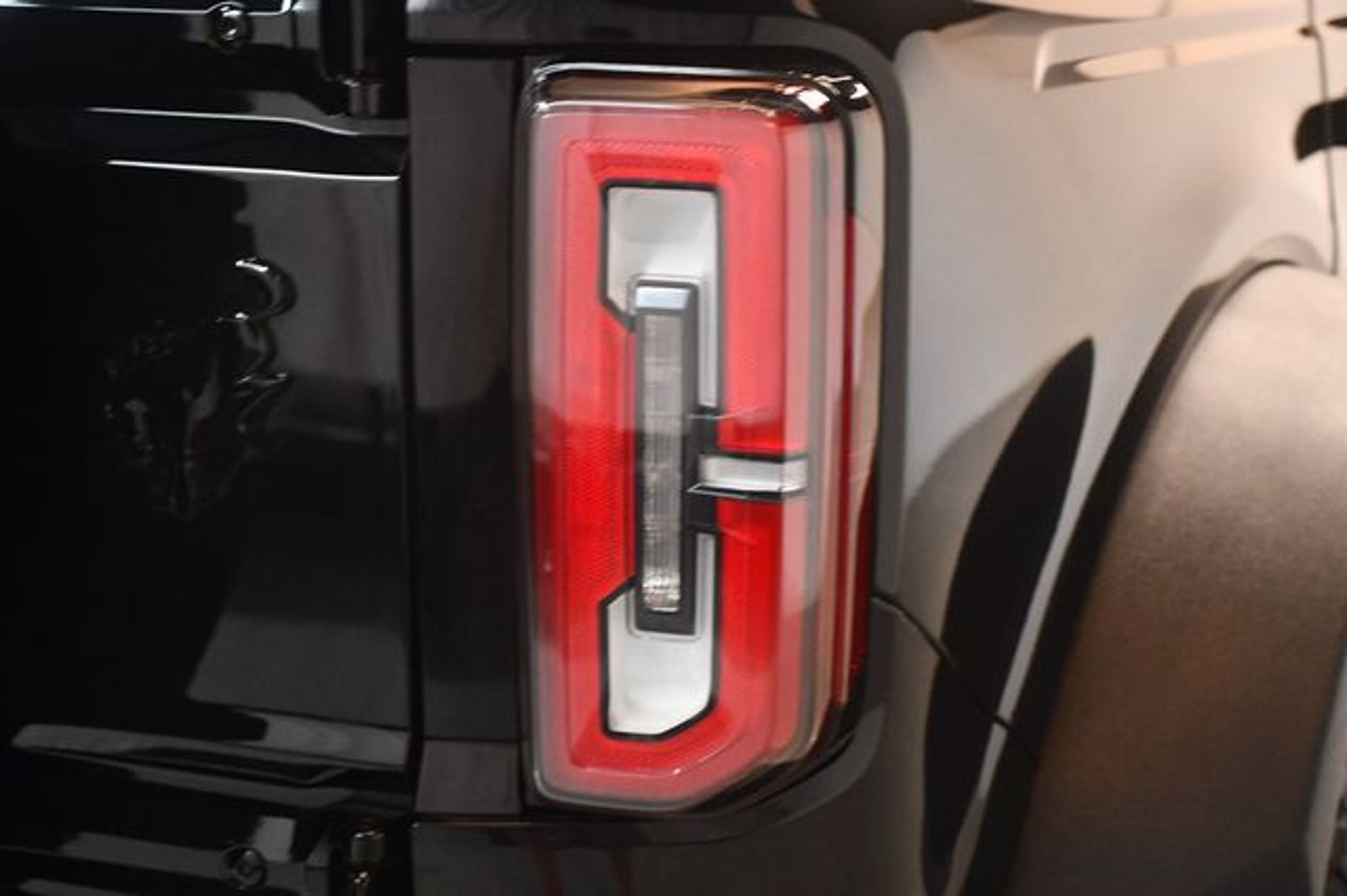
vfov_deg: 23.8
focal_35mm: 57
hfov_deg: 35.1
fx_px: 2132
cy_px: 448
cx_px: 674
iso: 3200
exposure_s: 1/60
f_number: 4.2
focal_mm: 38
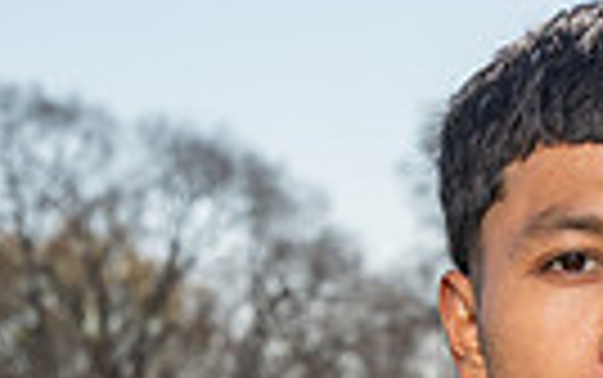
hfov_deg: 8.7
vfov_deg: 5.3
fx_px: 3931
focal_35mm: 239
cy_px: 936
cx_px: 572
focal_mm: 70
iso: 100
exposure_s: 1/200
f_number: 9
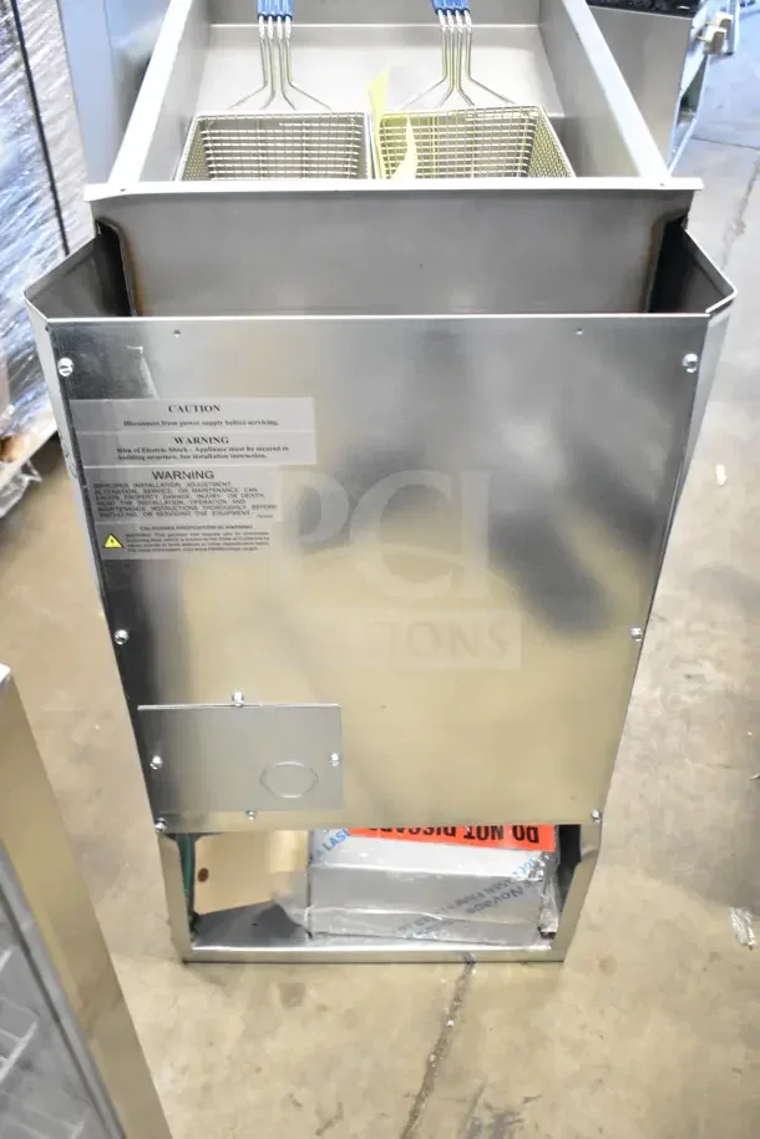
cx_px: 380
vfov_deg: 53.1
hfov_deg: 36.9
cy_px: 570
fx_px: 1139
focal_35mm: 36
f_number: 3.8
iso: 5000
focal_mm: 24
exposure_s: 1/40
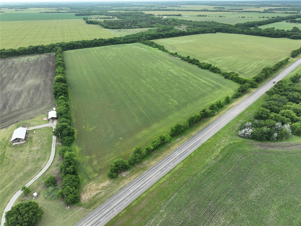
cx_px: 150
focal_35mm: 24
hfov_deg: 71.6
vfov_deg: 56.8
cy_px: 113
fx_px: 209
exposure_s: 1/640
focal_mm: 12.29
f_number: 2.8
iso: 150
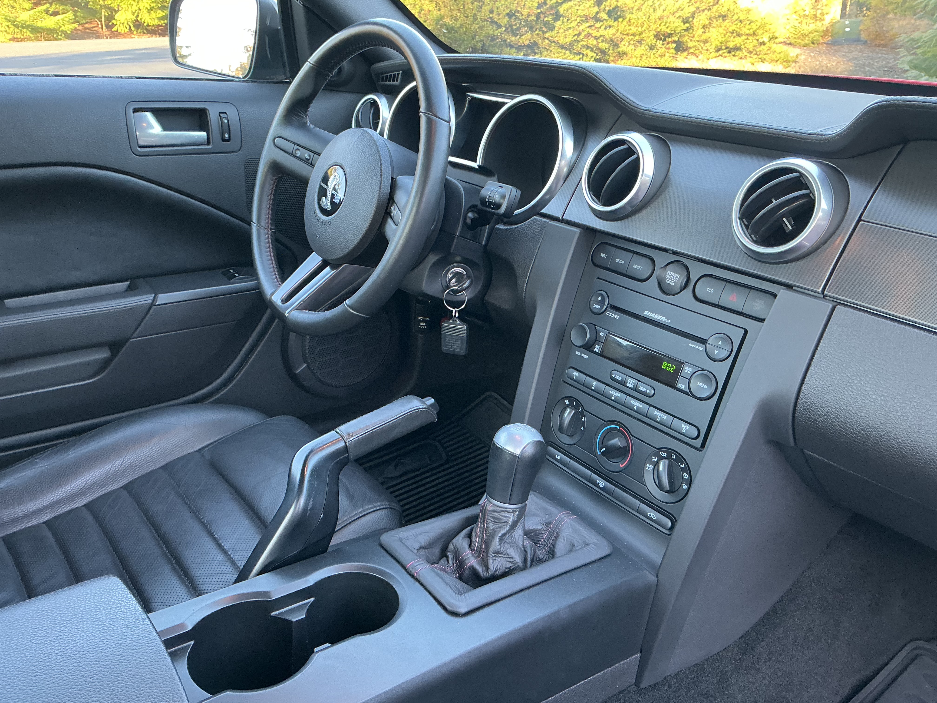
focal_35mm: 28
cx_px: 468
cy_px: 352
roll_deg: -1.3
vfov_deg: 49.7
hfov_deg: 63.4
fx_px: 758
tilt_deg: -21.7
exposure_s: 1/60
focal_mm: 3
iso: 160
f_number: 1.8
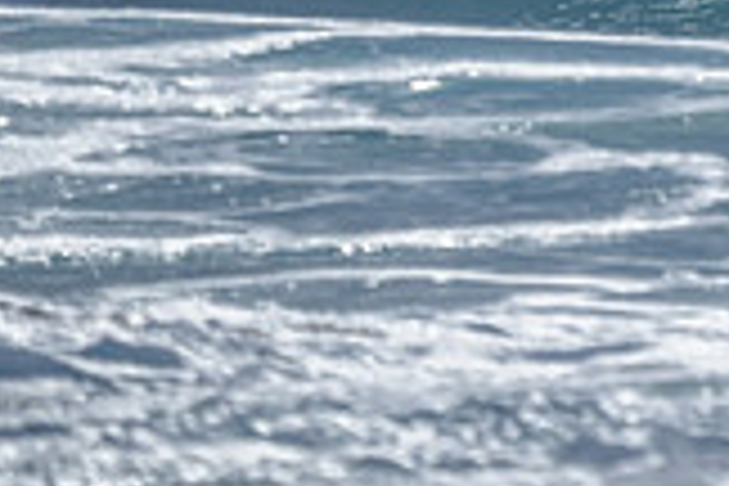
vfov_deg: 0.5
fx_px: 58153
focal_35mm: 2872
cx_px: 1282
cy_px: -277
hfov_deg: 0.7
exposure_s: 1/2000
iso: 125
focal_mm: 800
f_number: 6.3
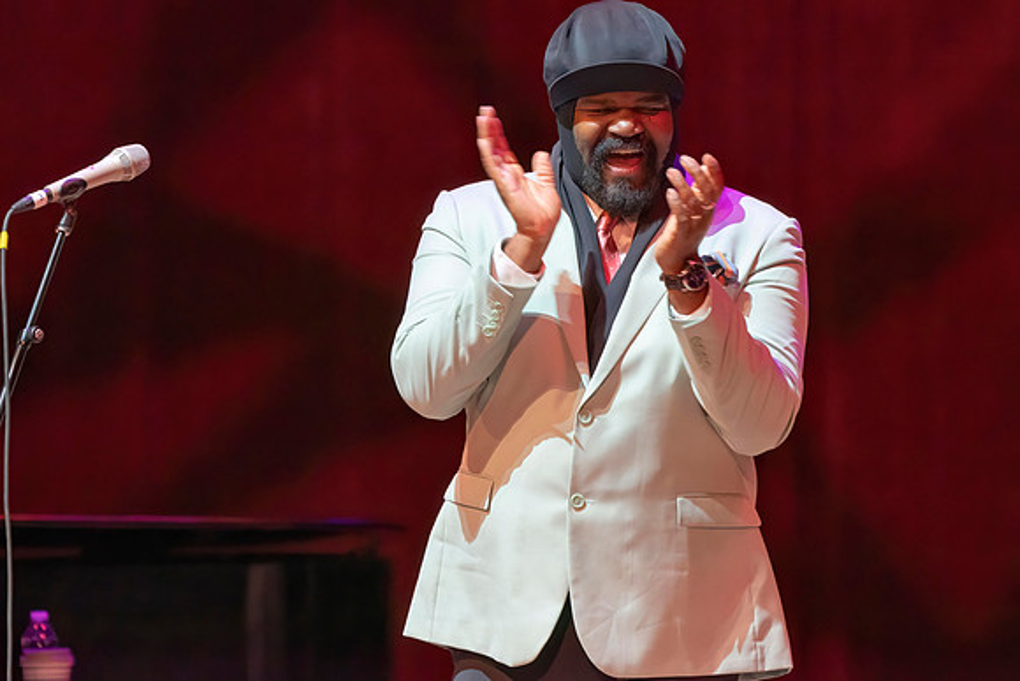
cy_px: 372
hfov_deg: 4.4
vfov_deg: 3.0
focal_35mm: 464
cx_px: 512
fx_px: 13141
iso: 5000
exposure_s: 1/320
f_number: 5.6
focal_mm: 348
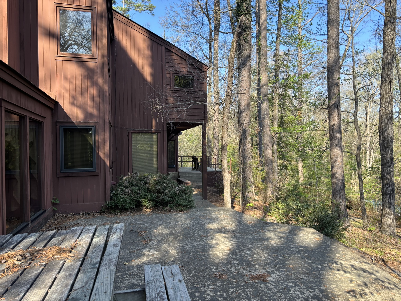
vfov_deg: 53.1
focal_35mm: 26
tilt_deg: -0.3
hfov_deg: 67.3
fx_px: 301
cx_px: 200
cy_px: 150
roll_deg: +0.6
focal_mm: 5.96
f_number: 1.6
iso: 50
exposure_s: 1/608
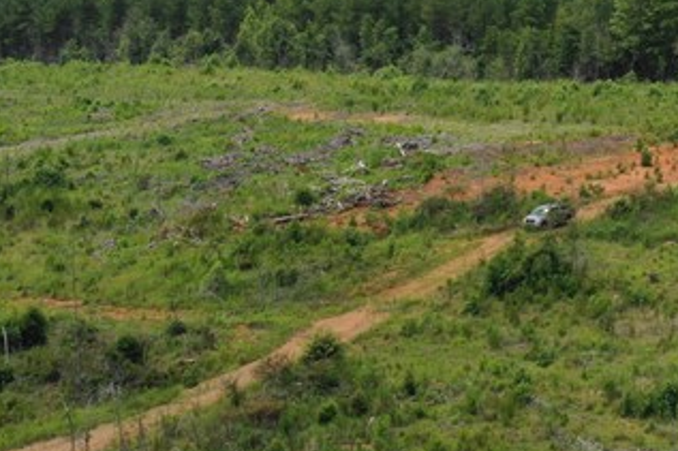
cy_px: -9
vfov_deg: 14.0
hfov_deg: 19.3
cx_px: 935
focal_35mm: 96
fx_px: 1807
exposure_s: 1/160
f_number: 9
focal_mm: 10.26
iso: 100
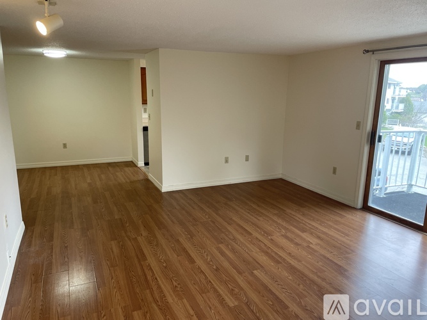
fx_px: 321
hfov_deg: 67.3
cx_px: 214
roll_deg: -0.2
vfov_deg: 53.0
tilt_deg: -12.6
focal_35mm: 26
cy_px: 160
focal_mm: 4.2
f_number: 1.6
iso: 125
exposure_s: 1/120
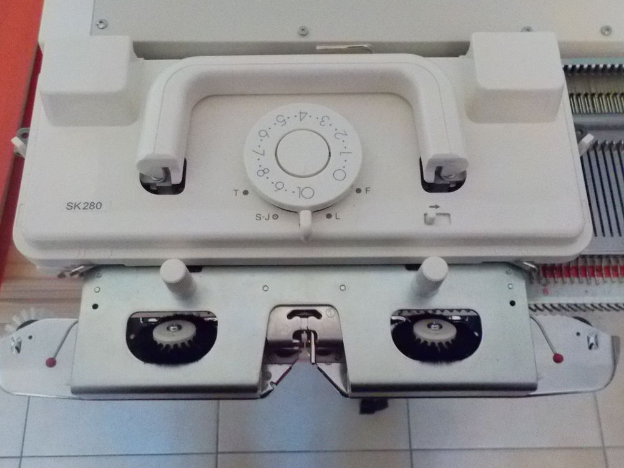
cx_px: 312
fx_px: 541
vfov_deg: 46.8
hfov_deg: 60.0
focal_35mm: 30
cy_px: 234
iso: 1600
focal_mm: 4.1
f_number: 3.3
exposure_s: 1/50
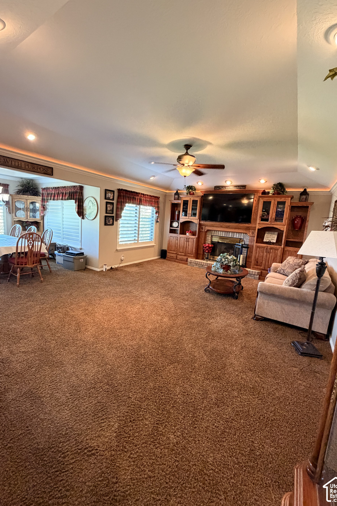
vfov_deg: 100.4
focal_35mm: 15
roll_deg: -3.6
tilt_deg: -7.4
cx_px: 159
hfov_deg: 77.3
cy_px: 249
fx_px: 211
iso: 640
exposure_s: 1/60
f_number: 2.2
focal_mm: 2.22
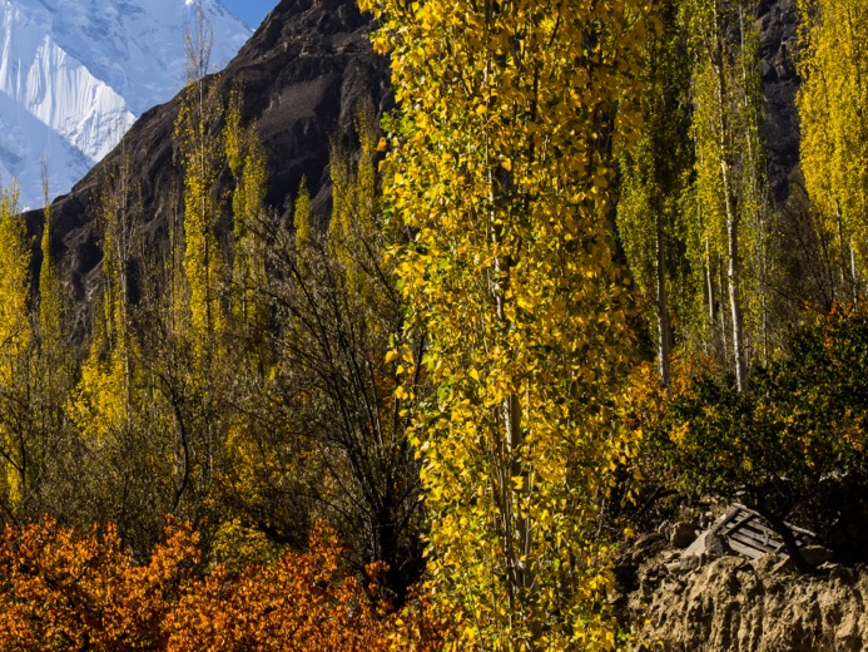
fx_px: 2784
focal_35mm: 111
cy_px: 158
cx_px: -55
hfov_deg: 17.2
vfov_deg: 13.3
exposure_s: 1/125
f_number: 11
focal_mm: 50
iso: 125
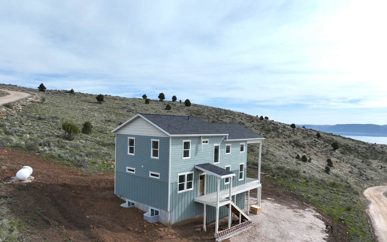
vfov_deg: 47.5
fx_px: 274
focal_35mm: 26
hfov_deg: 70.4
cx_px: 191
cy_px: 134
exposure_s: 1/3200
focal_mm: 12.29
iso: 150
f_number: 2.8
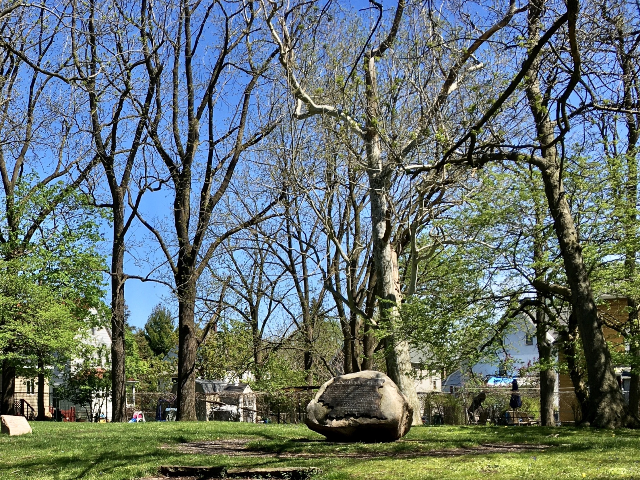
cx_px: 96
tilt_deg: +2.5
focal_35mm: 50
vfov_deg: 28.3
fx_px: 924
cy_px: 405
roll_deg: -1.0
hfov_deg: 36.4
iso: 25
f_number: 2.2
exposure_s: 1/836
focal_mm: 4.15
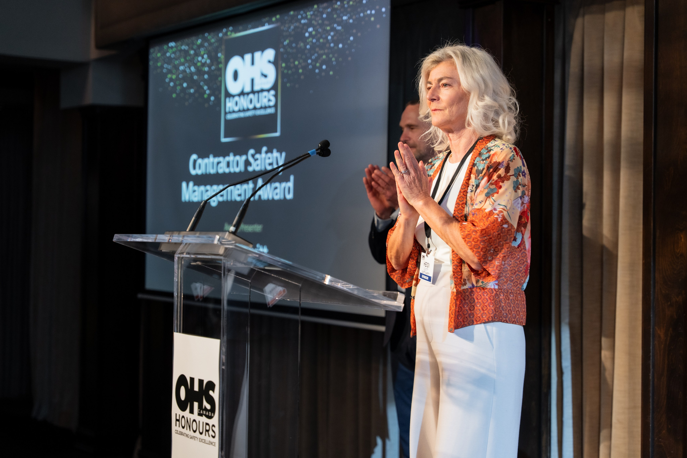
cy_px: 229
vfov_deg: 19.0
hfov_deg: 28.2
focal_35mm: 72
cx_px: 344
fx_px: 1365
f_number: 2.8
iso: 1250
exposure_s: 1/160
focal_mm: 70
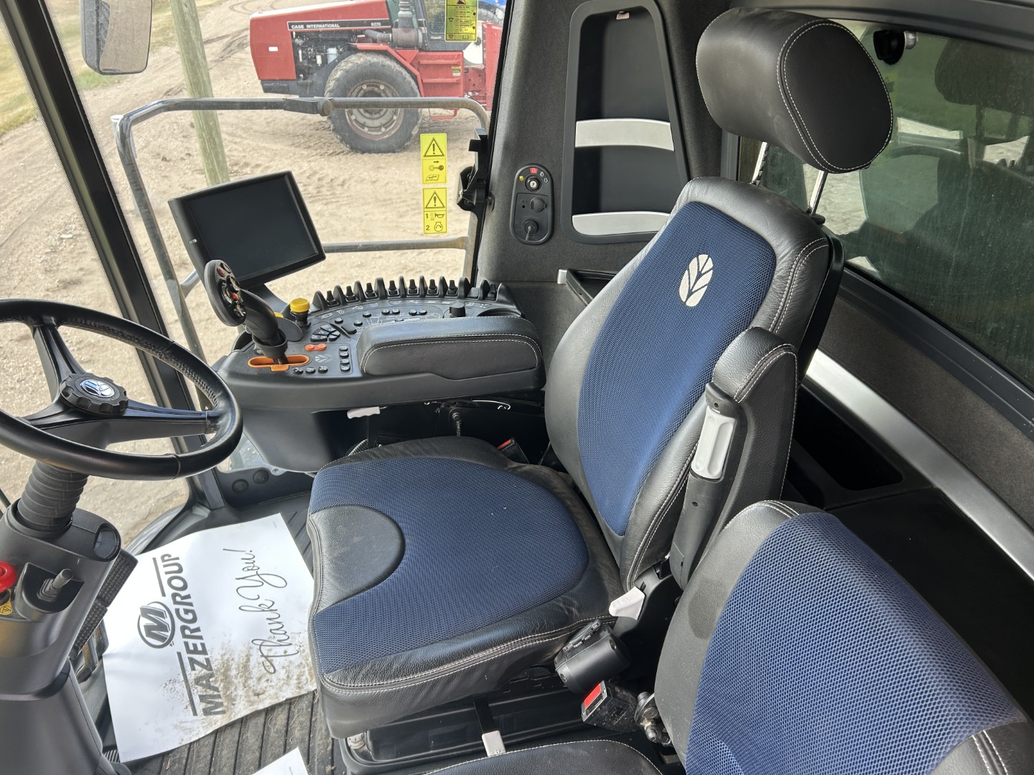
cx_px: 517
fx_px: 777
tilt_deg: -29.2
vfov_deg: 53.1
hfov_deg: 67.3
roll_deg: -0.1
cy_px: 388
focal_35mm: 26
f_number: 1.5
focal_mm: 5.7
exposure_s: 1/198
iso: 40
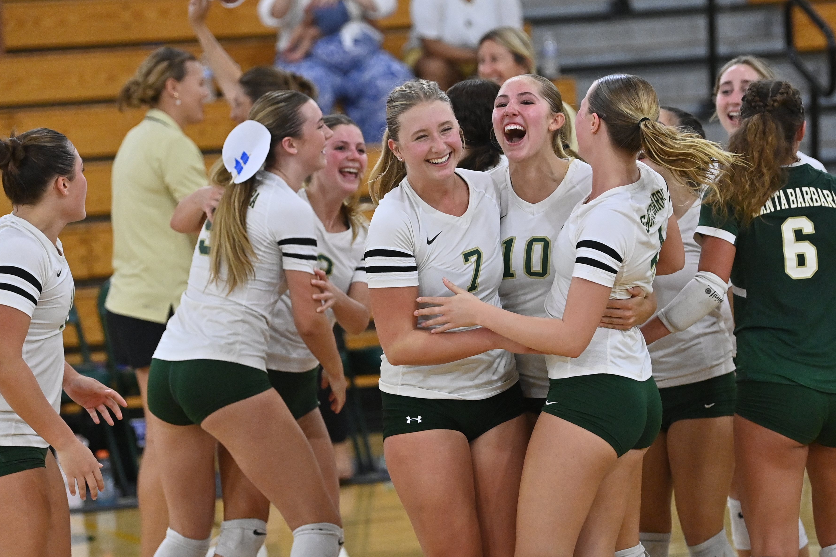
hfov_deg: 9.1
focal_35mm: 226
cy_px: 288
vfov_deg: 6.1
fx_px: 5248
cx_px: 461
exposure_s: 1/800
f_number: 2.8
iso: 4000
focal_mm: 145
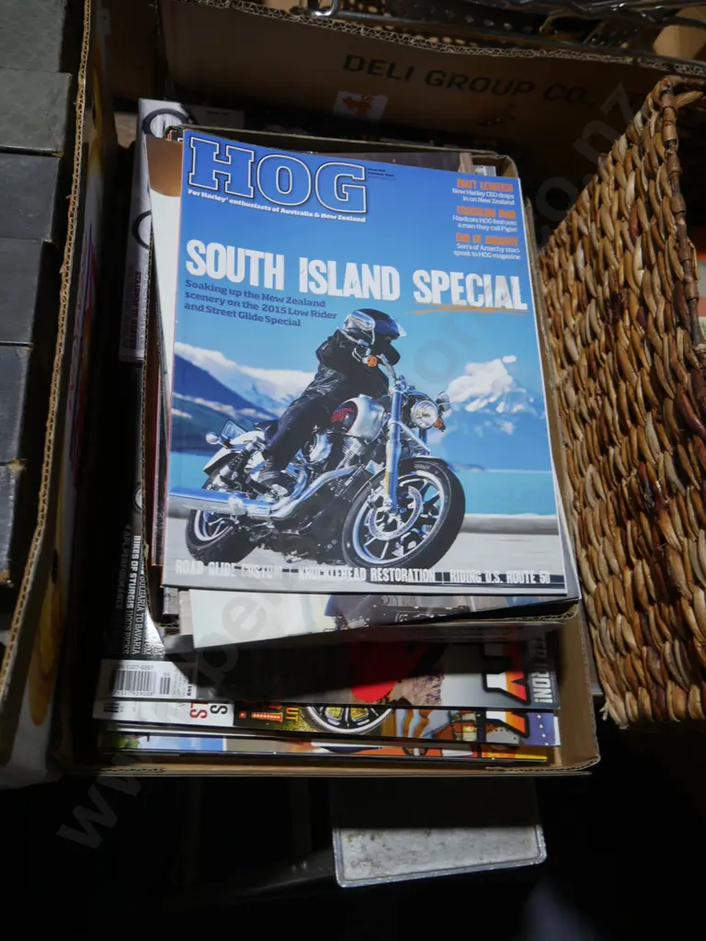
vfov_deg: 60.0
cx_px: 353
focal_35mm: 30
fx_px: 816
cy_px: 470
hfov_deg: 46.8
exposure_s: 1/100
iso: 200
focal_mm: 15
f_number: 3.6
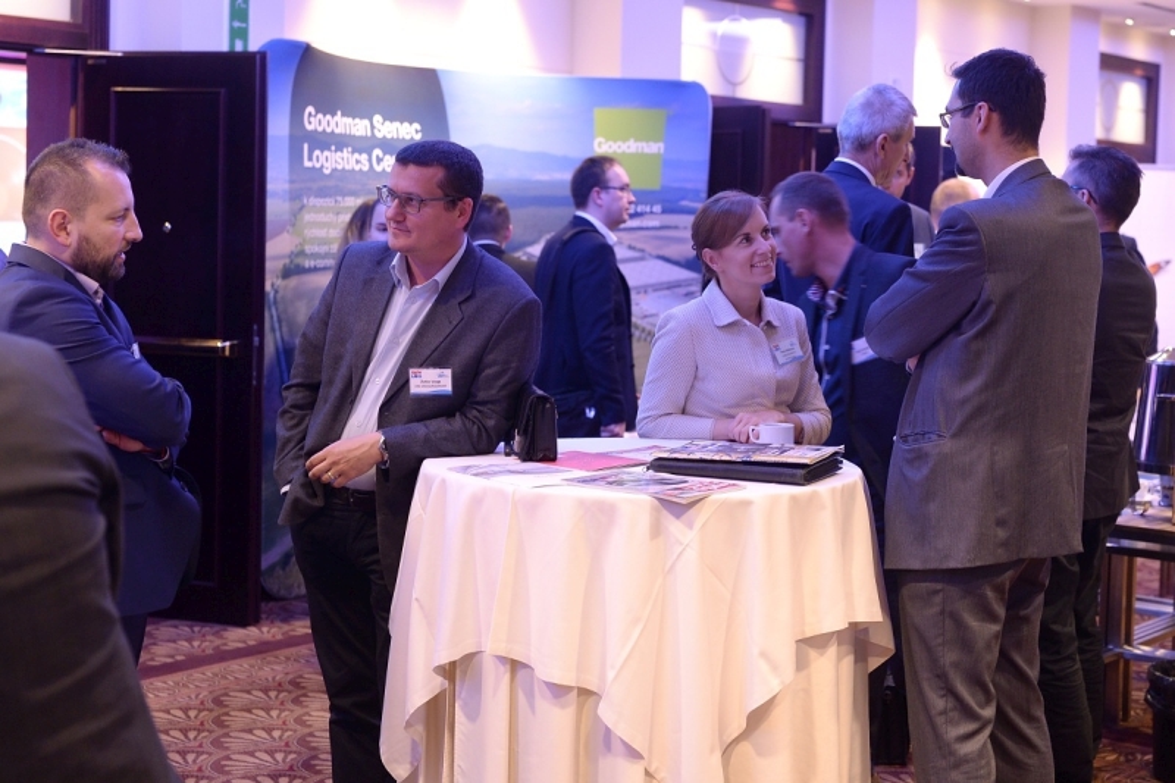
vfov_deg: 27.0
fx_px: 1632
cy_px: 392
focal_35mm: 50
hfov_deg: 39.6
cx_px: 588
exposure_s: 1/60
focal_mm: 50
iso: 1600
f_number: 3.2
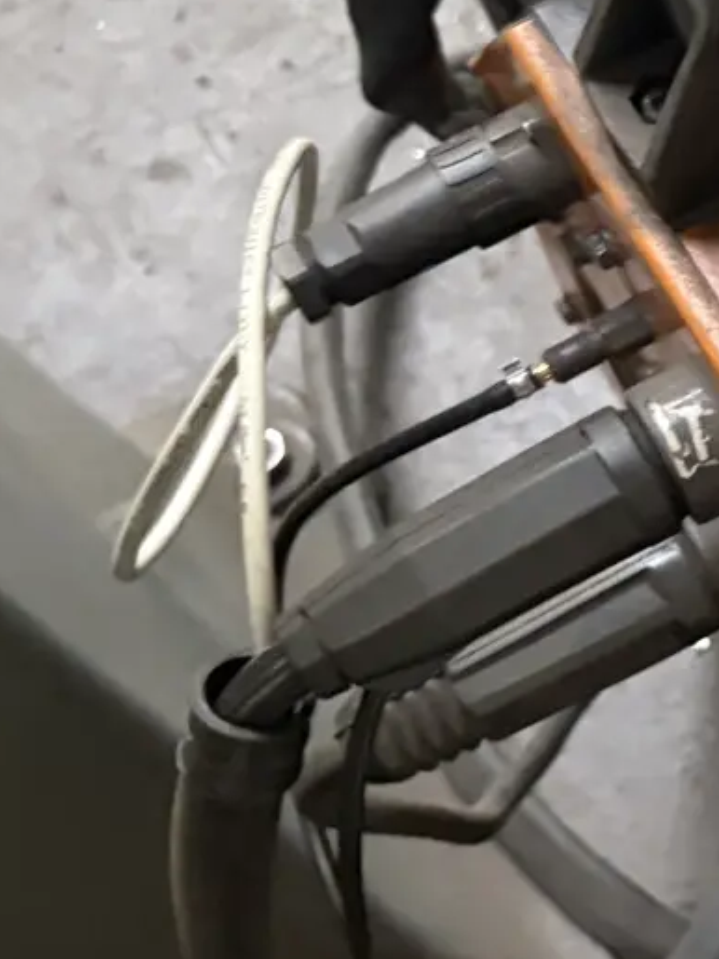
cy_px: 348
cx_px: 1391
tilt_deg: -64.8
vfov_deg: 20.2
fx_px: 2687
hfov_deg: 13.3
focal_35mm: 97
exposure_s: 1/33
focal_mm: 5.96
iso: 640
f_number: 1.6
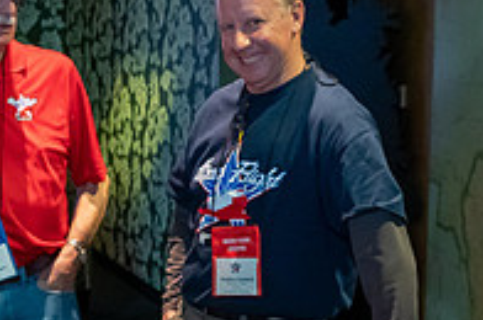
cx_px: 160
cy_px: 278
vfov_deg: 16.2
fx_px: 1112
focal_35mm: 83
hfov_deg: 24.4
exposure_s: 1/50
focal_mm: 28
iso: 11400
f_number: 5.6
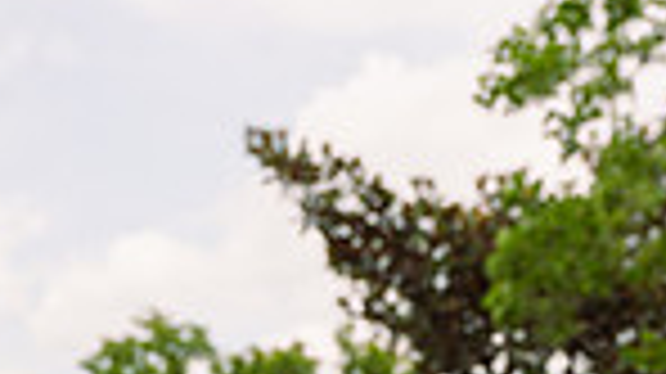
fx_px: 2418
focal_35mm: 137
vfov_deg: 8.0
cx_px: 459
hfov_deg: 15.6
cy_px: 987
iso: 100
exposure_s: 1/250
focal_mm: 43
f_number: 5.6
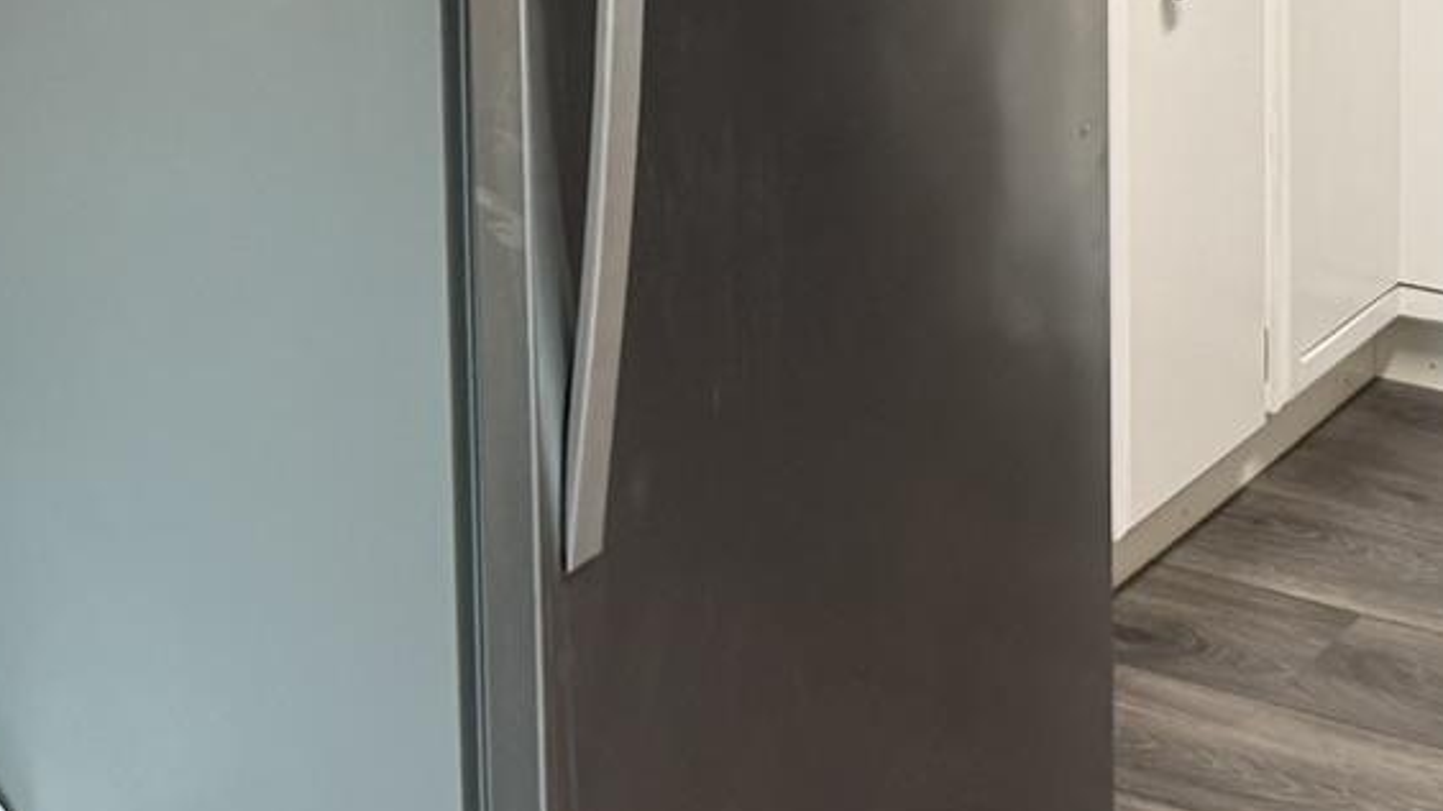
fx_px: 3634
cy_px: -461
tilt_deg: -5.8
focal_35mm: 95
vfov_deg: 12.1
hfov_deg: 22.0
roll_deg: -2.6
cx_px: 1233
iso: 200
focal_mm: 6.76
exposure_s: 1/105
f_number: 1.78
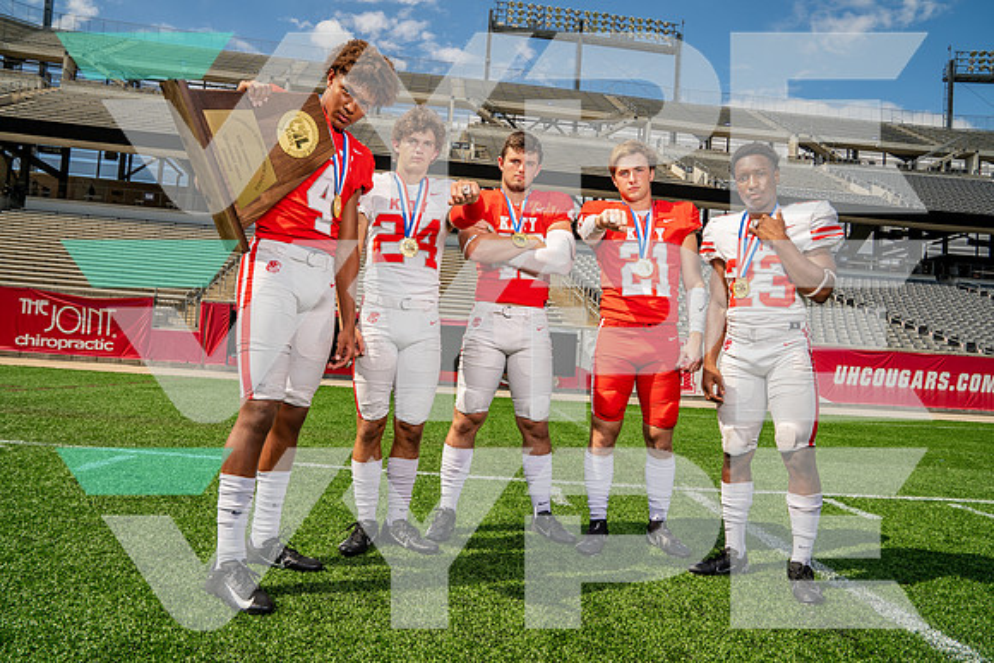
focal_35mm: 24
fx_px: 663
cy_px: 332
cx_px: 497
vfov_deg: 53.2
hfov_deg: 73.7
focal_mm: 24
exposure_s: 1/320
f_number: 8
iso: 100
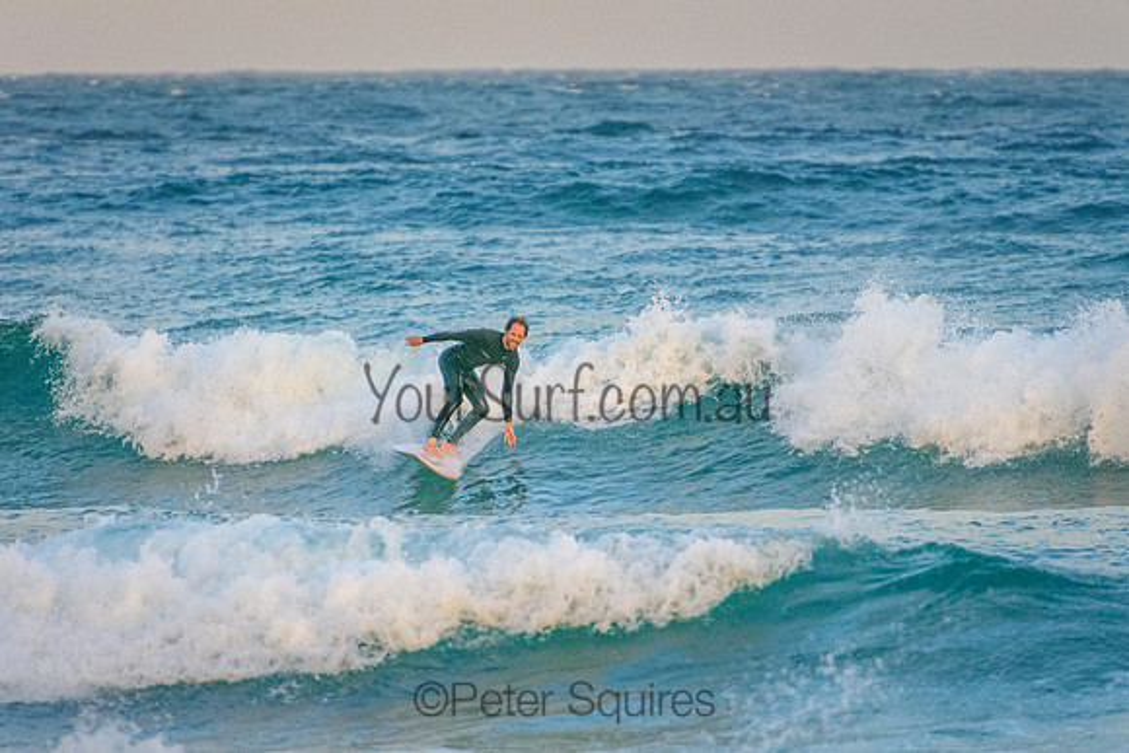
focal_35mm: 615
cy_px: 376
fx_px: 19284
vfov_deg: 2.2
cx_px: 564
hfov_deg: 3.4
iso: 3600
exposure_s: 1/2000
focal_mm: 400
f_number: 5.6
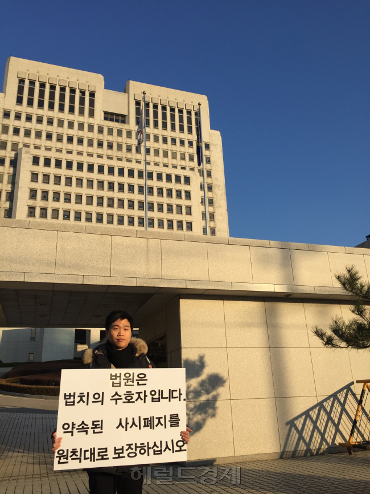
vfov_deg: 61.6
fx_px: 413
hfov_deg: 48.2
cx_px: 185
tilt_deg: +19.7
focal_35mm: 29
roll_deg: +3.0
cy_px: 247
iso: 32
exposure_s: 1/1799
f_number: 2.2
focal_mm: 4.15
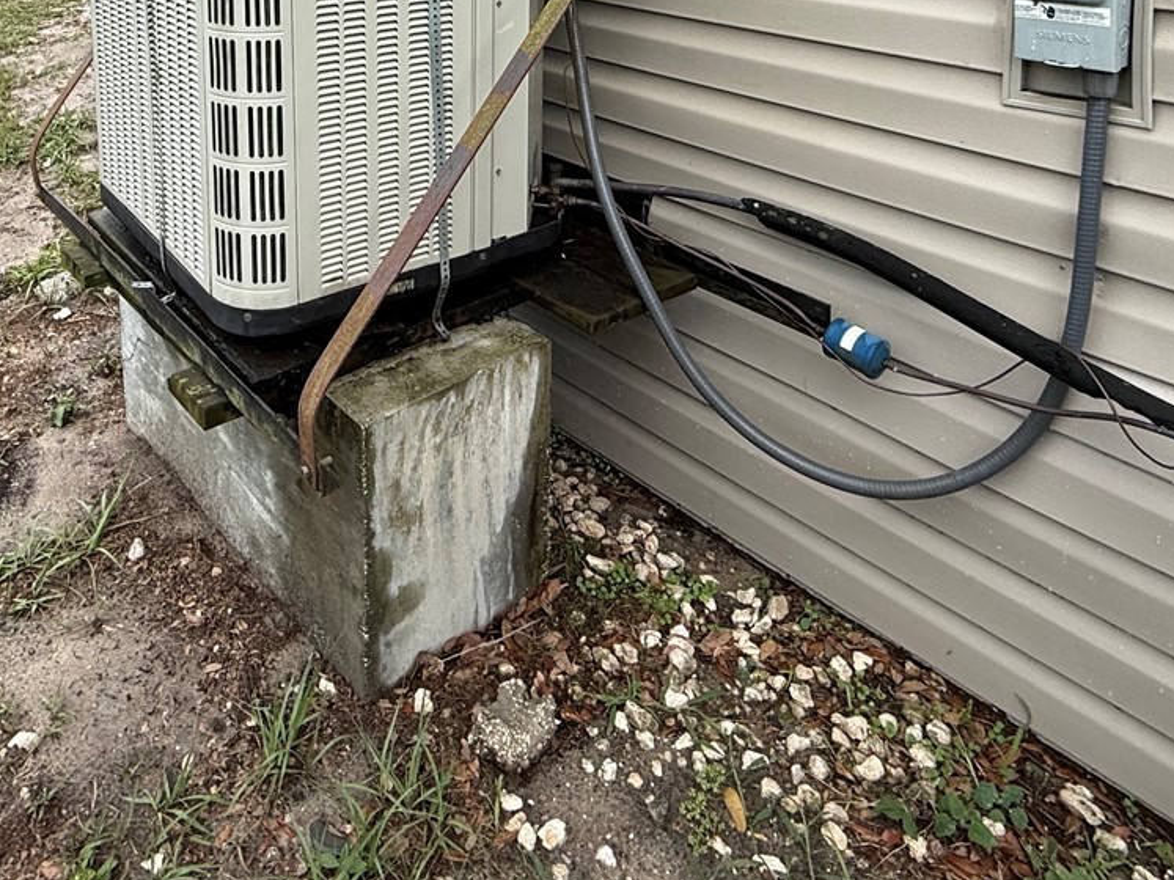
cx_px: 415
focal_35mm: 30
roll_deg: -2.4
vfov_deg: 40.1
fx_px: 1017
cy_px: -30
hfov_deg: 58.9
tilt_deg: -12.4
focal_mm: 2.22
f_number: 2.2
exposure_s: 1/679
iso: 64
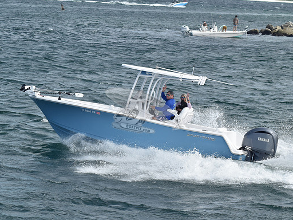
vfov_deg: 9.3
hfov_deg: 12.3
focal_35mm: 160
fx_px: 1354
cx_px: 146
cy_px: 110
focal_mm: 98
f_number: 9.5
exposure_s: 1/1000
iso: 400
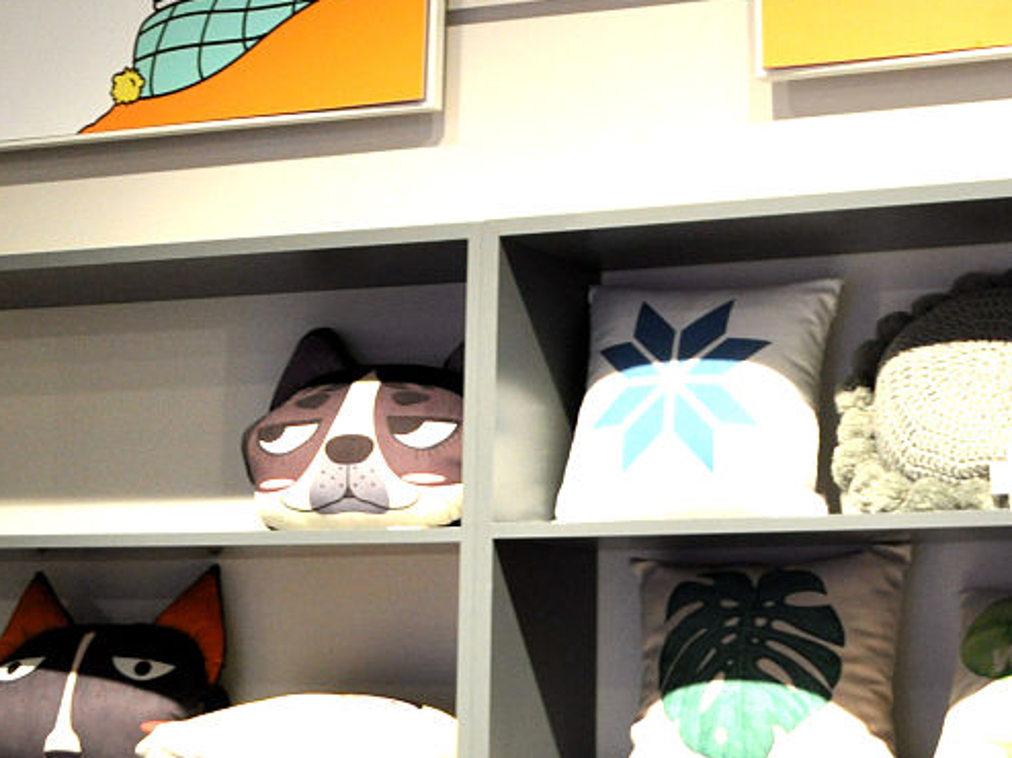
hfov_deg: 25.0
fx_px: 2250
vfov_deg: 18.8
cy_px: 85
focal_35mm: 77
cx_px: 795
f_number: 7.1
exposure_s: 1/50
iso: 800
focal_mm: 22
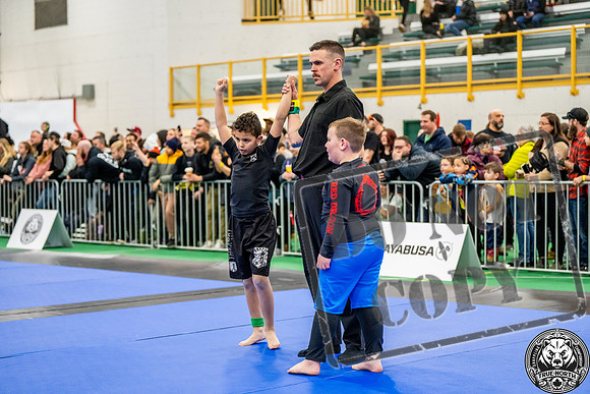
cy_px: 197
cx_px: 295
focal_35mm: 70
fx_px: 1147
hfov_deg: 28.8
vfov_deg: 19.5
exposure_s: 1/500
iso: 5000
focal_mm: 70
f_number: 2.8
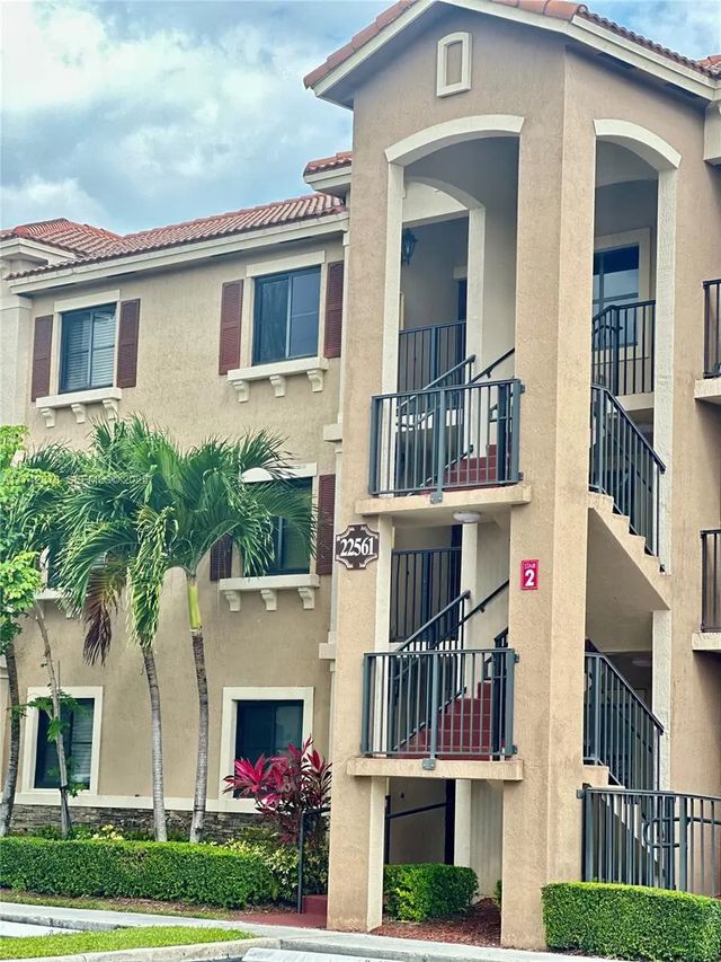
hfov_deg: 19.1
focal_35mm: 77
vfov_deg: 25.3
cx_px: 360
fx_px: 2138
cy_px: 481
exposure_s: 1/121
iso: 50
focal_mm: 9
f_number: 2.8
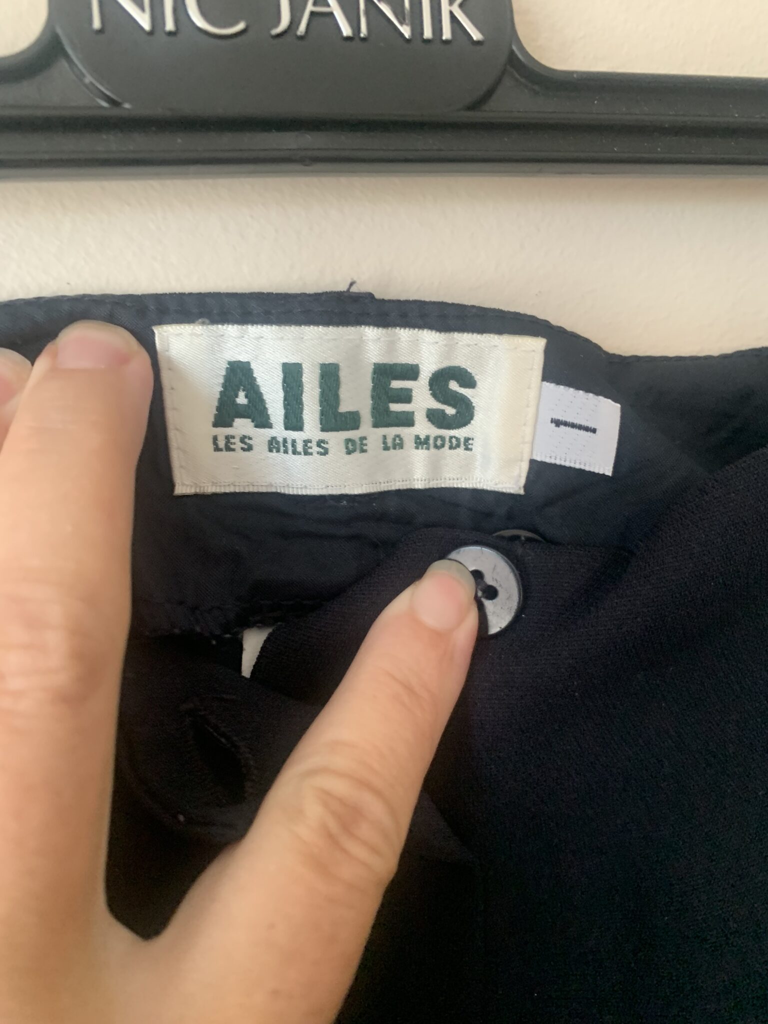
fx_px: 769
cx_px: 384
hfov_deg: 53.1
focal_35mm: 26
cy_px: 512
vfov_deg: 67.3
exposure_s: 1/60
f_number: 1.8
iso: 320
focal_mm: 4.25
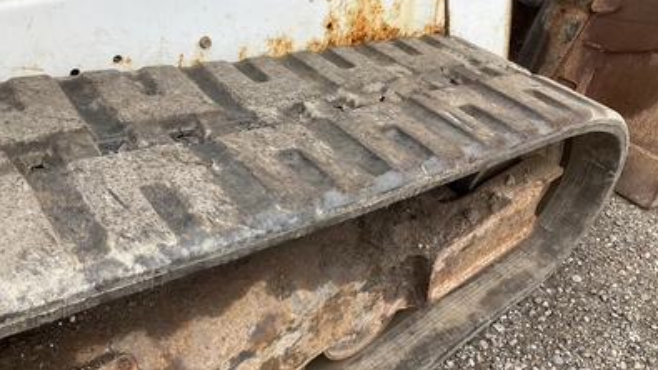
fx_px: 558
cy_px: 170
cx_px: 331
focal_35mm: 32
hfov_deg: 61.0
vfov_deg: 36.6
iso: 20
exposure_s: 1/122
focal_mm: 3
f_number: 1.8
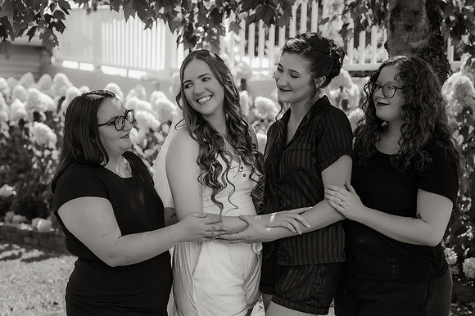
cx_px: 217
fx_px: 752
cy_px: 151
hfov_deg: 35.0
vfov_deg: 23.7
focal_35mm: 57
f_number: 1.8
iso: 400
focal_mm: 35
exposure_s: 1/2500
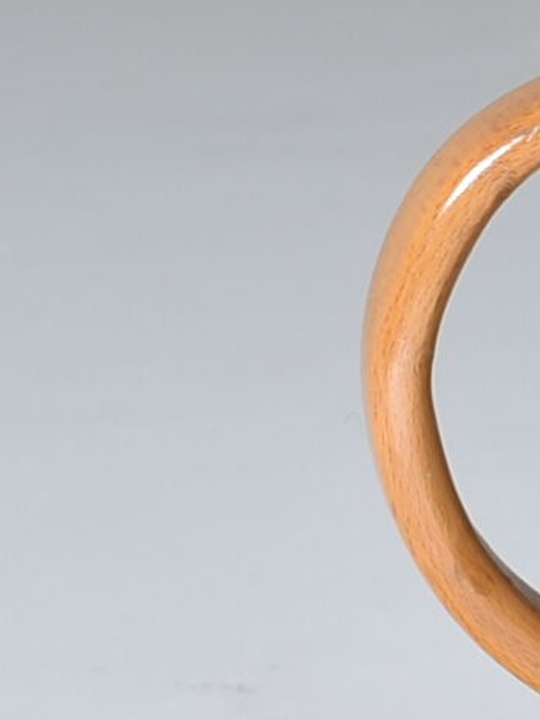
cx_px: 1458
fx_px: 4620
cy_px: 711
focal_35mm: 222
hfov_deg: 6.3
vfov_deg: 8.9
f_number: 5.6
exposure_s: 1/200
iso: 100
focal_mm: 24
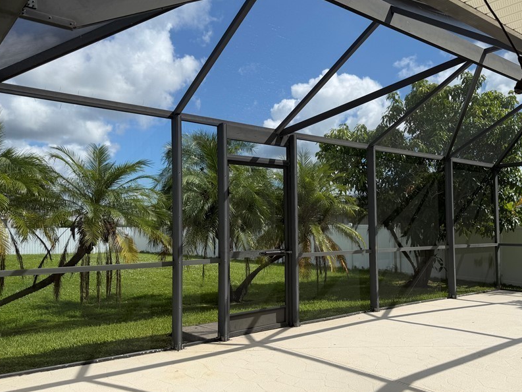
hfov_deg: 57.8
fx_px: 468
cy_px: 210
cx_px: 317
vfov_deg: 45.4
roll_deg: +1.1
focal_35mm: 31
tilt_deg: +2.2
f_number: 1.78
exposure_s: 1/5319
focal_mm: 6.76
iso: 80
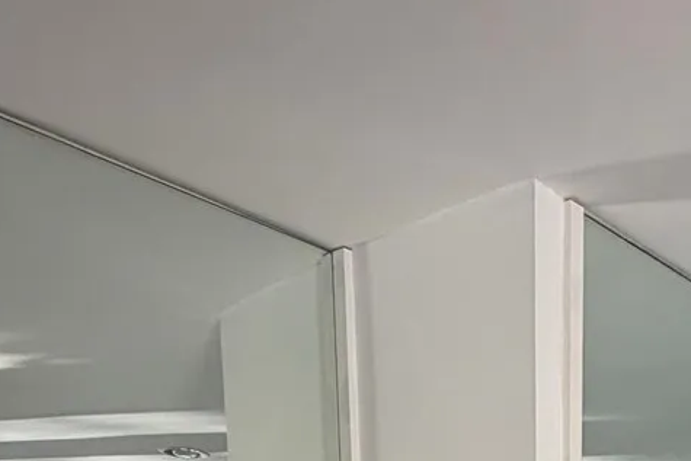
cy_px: 849
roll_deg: -0.3
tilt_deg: -11.0
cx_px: 668
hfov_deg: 36.8
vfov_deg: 19.6
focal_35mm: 49
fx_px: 941
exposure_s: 1/121
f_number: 2.2
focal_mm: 2.22
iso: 160
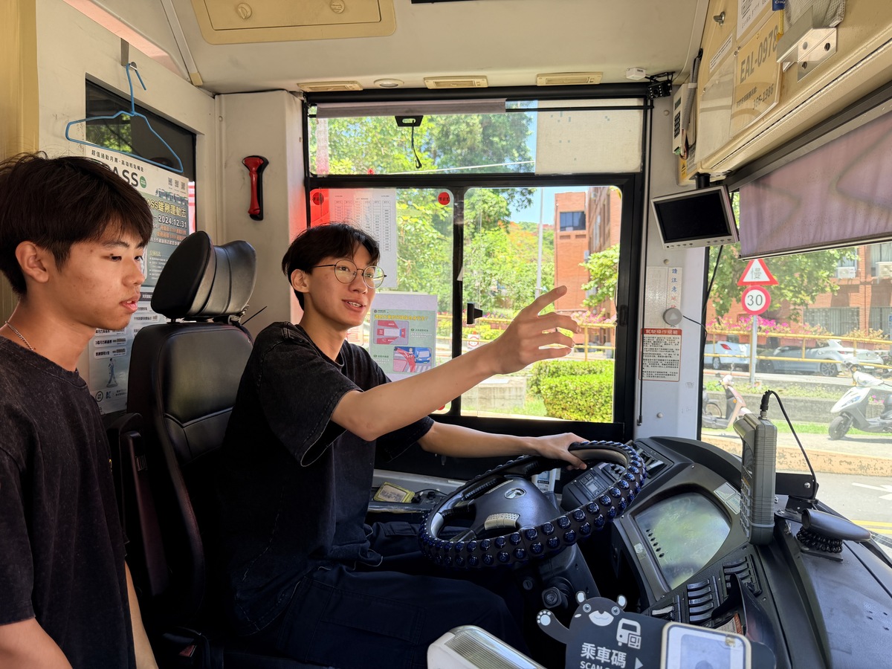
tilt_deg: -1.8
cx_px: 446
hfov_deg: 71.6
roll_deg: +1.2
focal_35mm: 24
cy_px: 334
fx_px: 618
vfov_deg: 56.8
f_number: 1.78
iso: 100
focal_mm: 6.76
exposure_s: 1/407
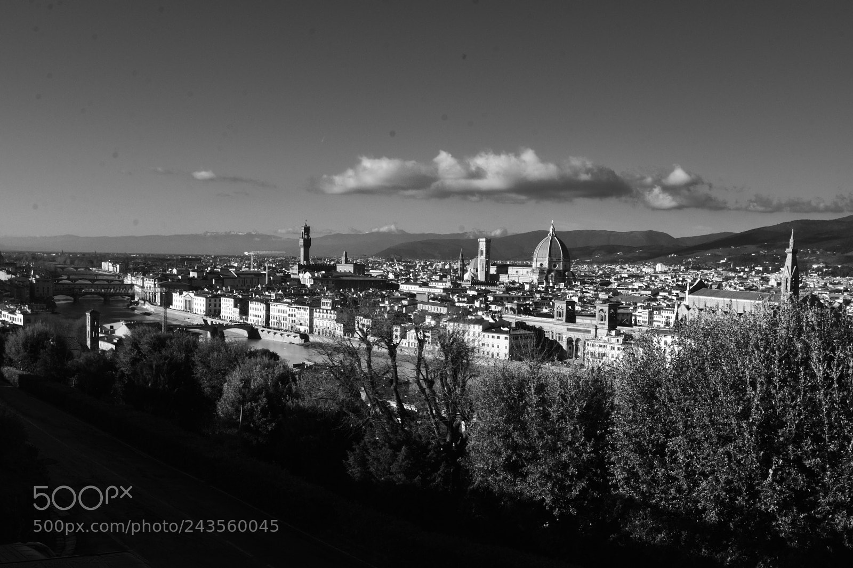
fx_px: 853
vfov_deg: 36.9
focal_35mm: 36
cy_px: 284
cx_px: 426
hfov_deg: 53.1
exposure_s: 1/250
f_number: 16
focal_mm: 24
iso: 200
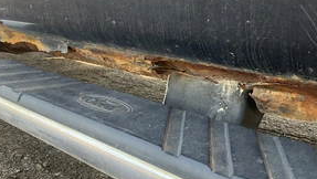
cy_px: 82
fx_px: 370
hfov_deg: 46.3
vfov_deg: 27.2
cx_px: 140
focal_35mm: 44
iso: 40
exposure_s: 1/122
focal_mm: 3
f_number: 1.8
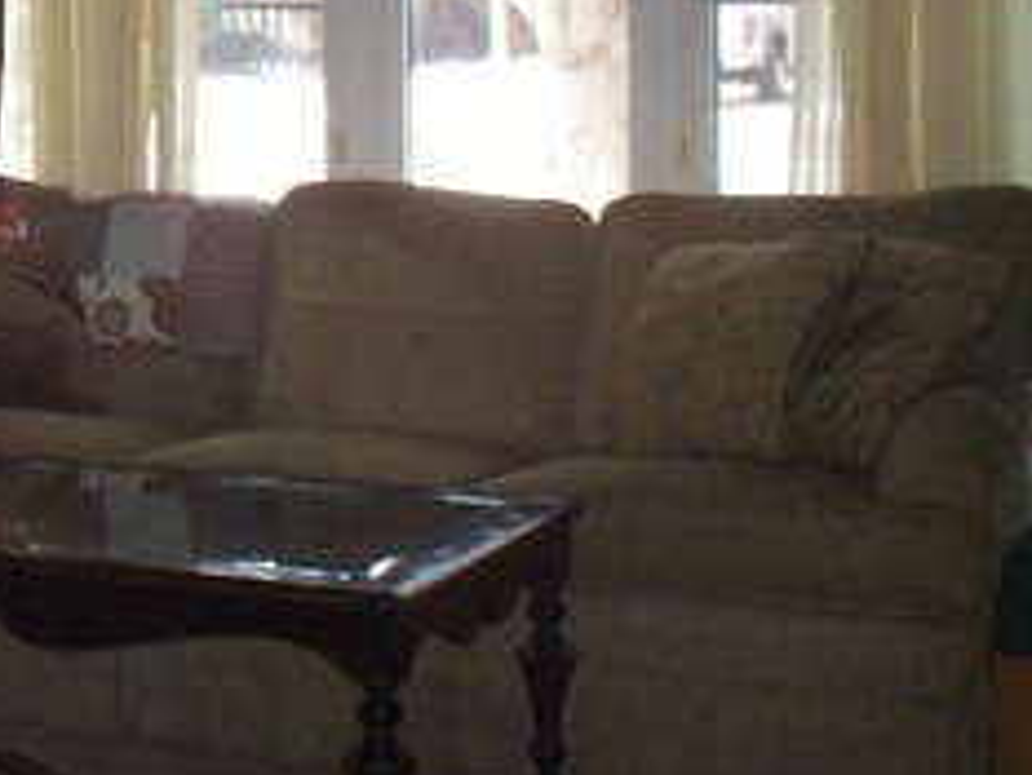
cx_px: -97
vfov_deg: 14.7
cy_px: -22
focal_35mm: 99
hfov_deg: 19.0
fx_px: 2953
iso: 140
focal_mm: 6
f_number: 4.5
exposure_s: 1/60
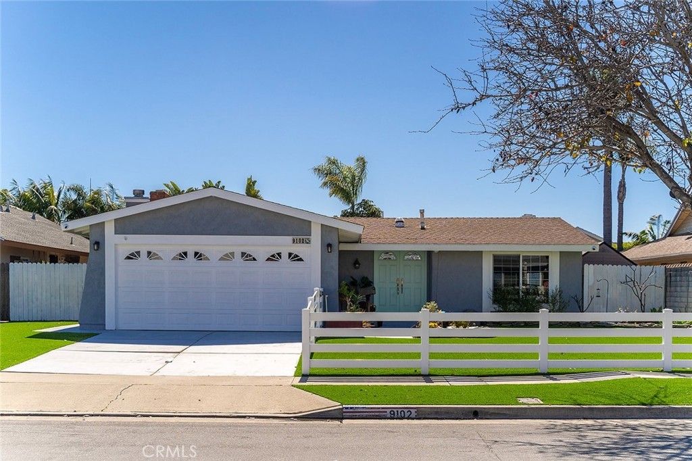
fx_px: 807
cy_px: 230
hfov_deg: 46.4
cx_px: 346
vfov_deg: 31.9
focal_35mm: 42
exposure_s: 1/5000
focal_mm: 42
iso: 320
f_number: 5.6
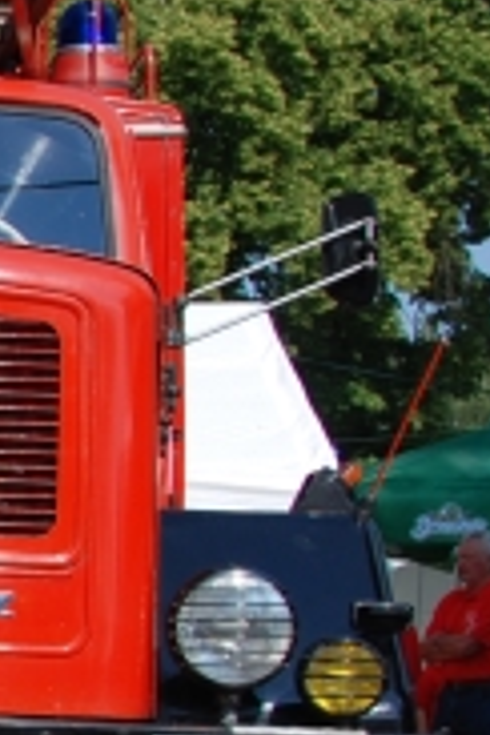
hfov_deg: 8.6
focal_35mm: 138
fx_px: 2821
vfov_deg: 14.8
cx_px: -884
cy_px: 588
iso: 100
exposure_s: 1/200
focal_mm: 21
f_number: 9
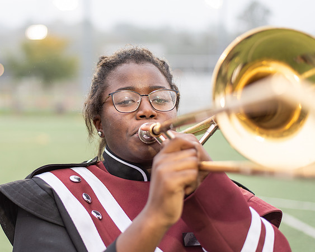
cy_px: 98
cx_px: 79
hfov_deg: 26.4
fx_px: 663
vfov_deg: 21.5
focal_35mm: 71
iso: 100
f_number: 1.8
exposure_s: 1/160
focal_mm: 50
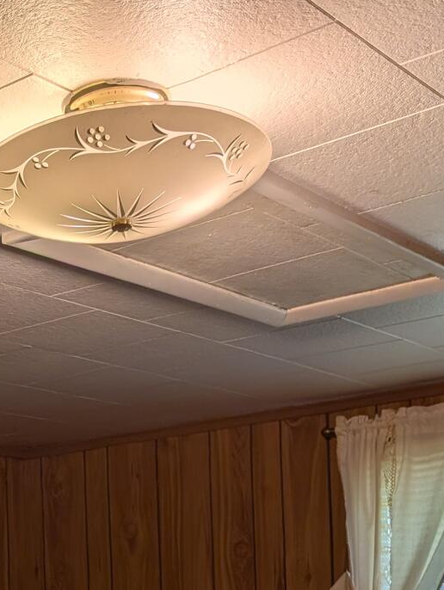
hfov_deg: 20.3
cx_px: -6
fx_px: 1195
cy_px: 634
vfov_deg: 25.9
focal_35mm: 70
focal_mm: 6.9
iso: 18
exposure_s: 1/270
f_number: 1.68
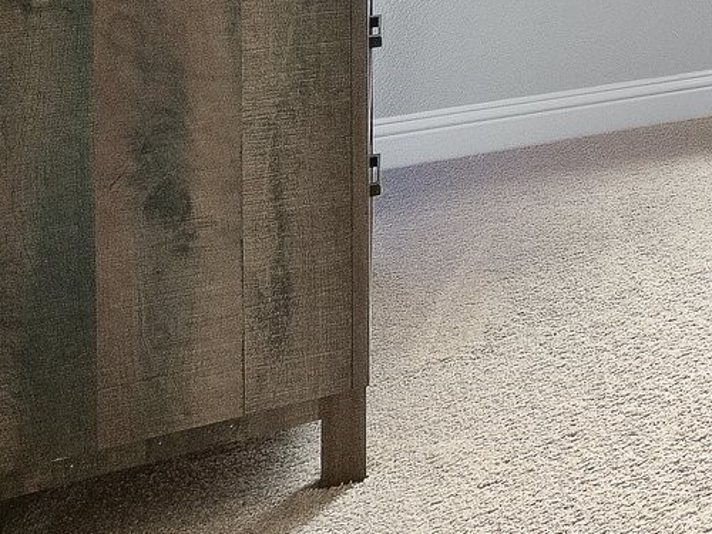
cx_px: 1377
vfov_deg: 19.7
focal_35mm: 63
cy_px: -299
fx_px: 1296
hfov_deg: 19.6
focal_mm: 16
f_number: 8
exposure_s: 1/15
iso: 2000
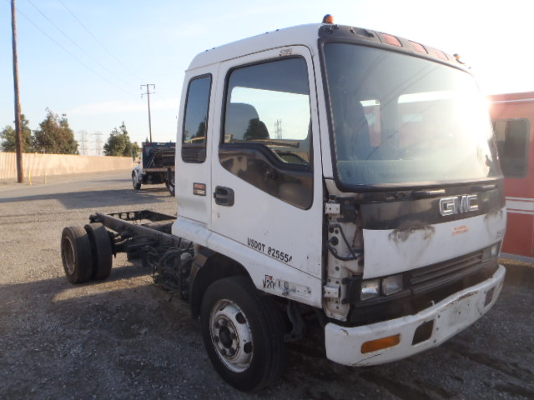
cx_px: 267
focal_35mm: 28
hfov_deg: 63.4
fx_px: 432
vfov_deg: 49.7
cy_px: 200
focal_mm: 5
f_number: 4.5
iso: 80
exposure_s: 1/200
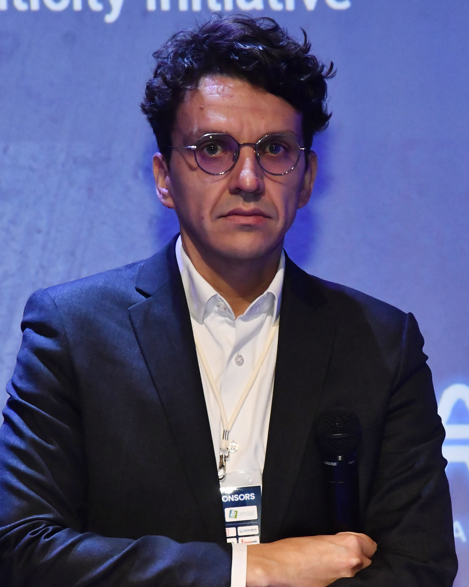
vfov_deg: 14.2
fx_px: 2360
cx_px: 235
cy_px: 351
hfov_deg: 11.4
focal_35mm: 136
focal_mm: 80
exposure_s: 1/125
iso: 2500
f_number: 8
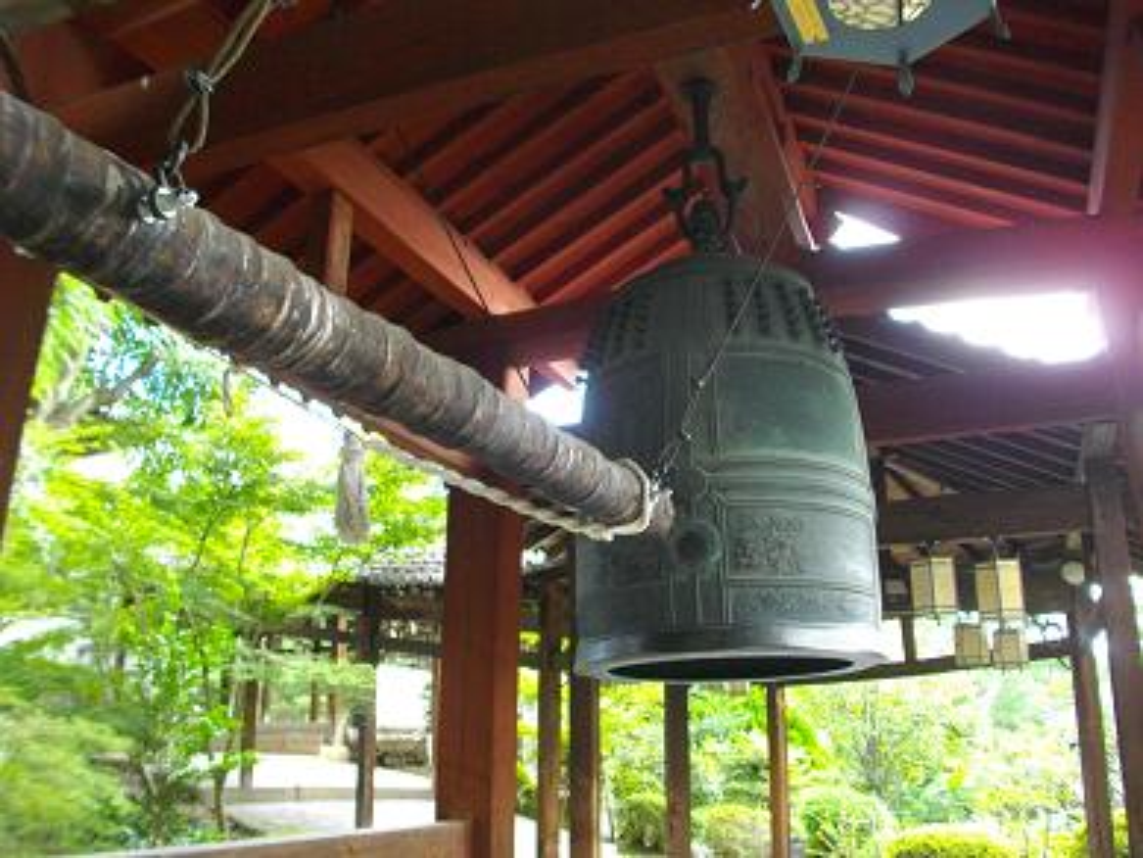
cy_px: 429
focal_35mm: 32
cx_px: 572
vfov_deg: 44.2
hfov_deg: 56.8
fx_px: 1057
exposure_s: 1/50
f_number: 2.9
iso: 400
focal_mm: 5.7
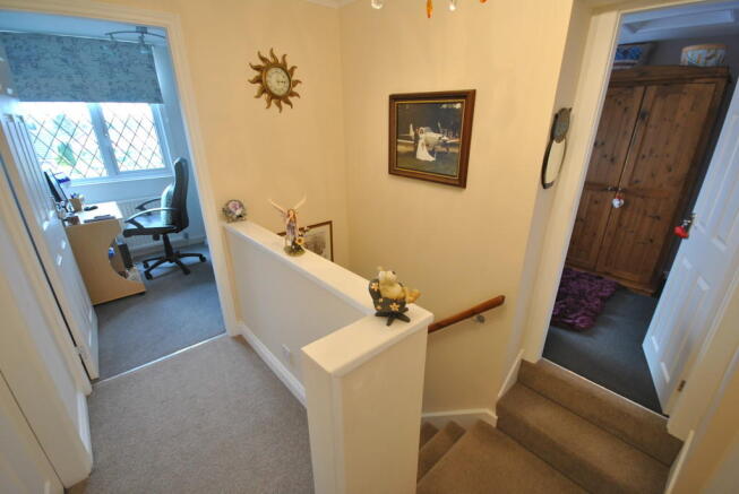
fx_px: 308
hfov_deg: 100.3
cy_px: 247
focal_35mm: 15
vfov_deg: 77.5
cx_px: 370
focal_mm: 10
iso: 400
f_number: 4
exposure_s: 1/20
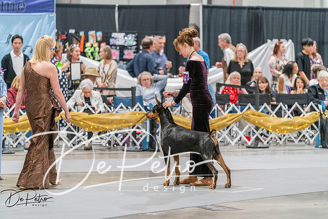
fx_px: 1823
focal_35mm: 200
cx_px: 164
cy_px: 110
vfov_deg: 6.9
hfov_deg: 10.3
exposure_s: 1/250
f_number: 2.8
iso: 6400
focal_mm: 200
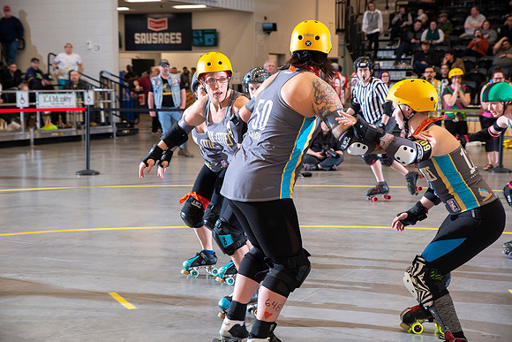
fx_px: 882
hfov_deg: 32.4
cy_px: 171
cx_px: 256
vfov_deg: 21.9
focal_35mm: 62
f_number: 5.6
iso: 640
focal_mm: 62
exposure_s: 1/160
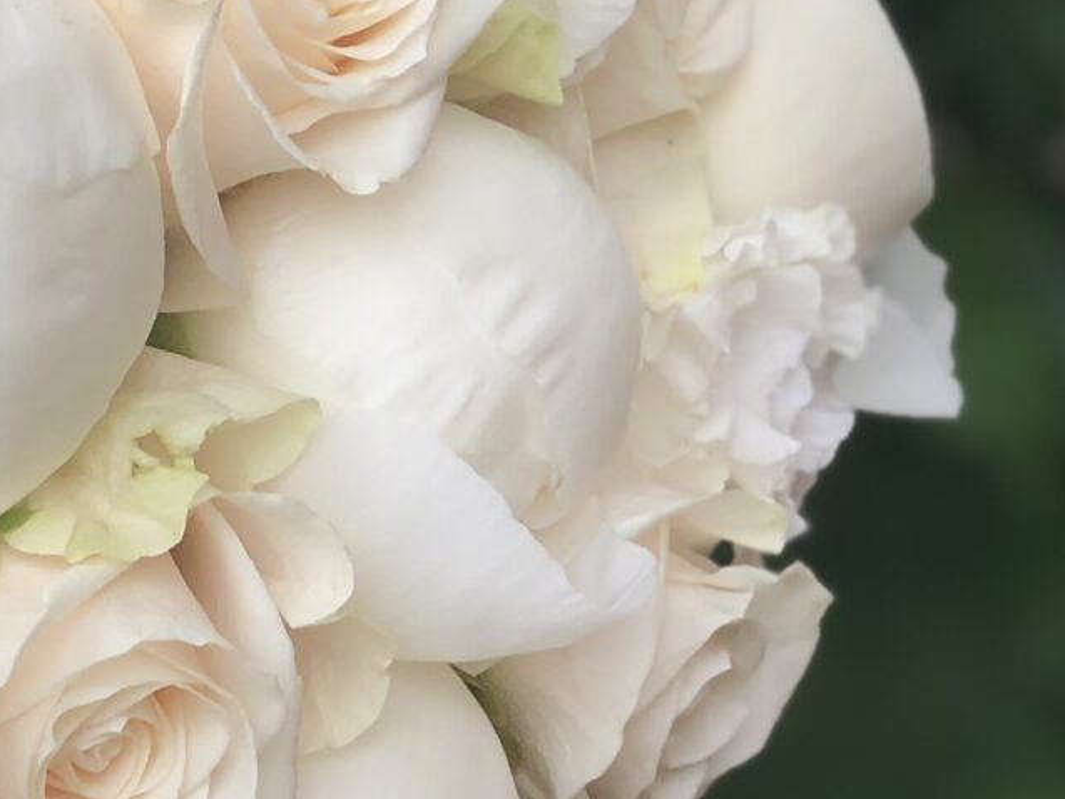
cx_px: -271
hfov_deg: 9.3
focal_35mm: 209
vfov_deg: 7.1
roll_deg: -2.4
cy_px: -17
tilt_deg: -27.9
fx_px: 6431
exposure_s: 1/128
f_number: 2.4
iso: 16
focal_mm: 6
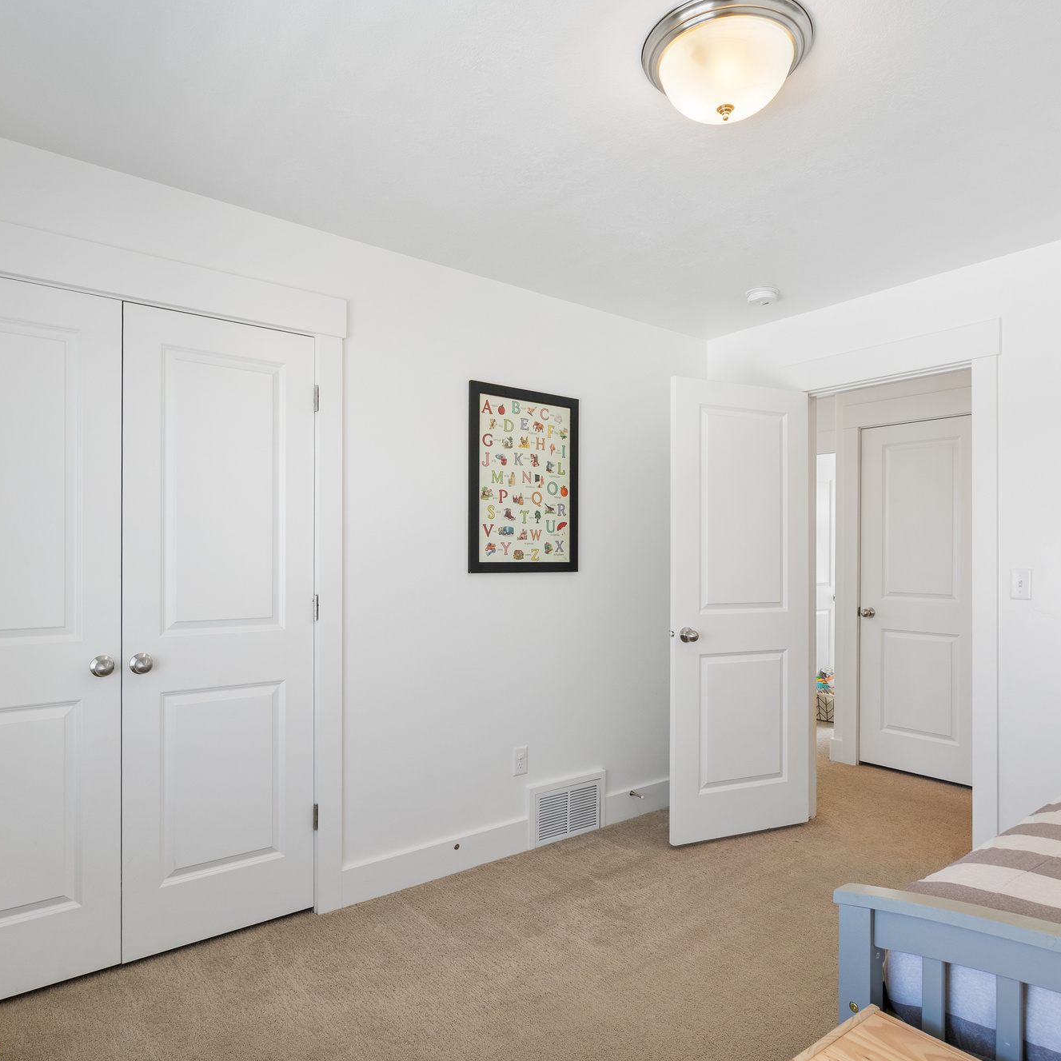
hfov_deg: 72.1
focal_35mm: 21
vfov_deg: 72.1
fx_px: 728
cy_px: 527
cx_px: 555
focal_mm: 16
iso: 250
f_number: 9
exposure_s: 1/13
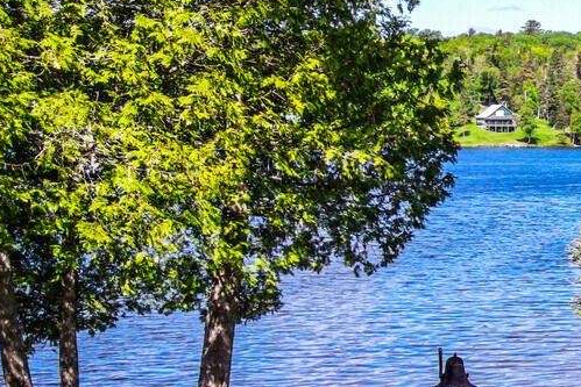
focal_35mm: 80
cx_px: 914
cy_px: 253
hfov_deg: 20.8
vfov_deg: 17.0
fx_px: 1291
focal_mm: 4.5
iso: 200
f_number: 2.8
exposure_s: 1/640
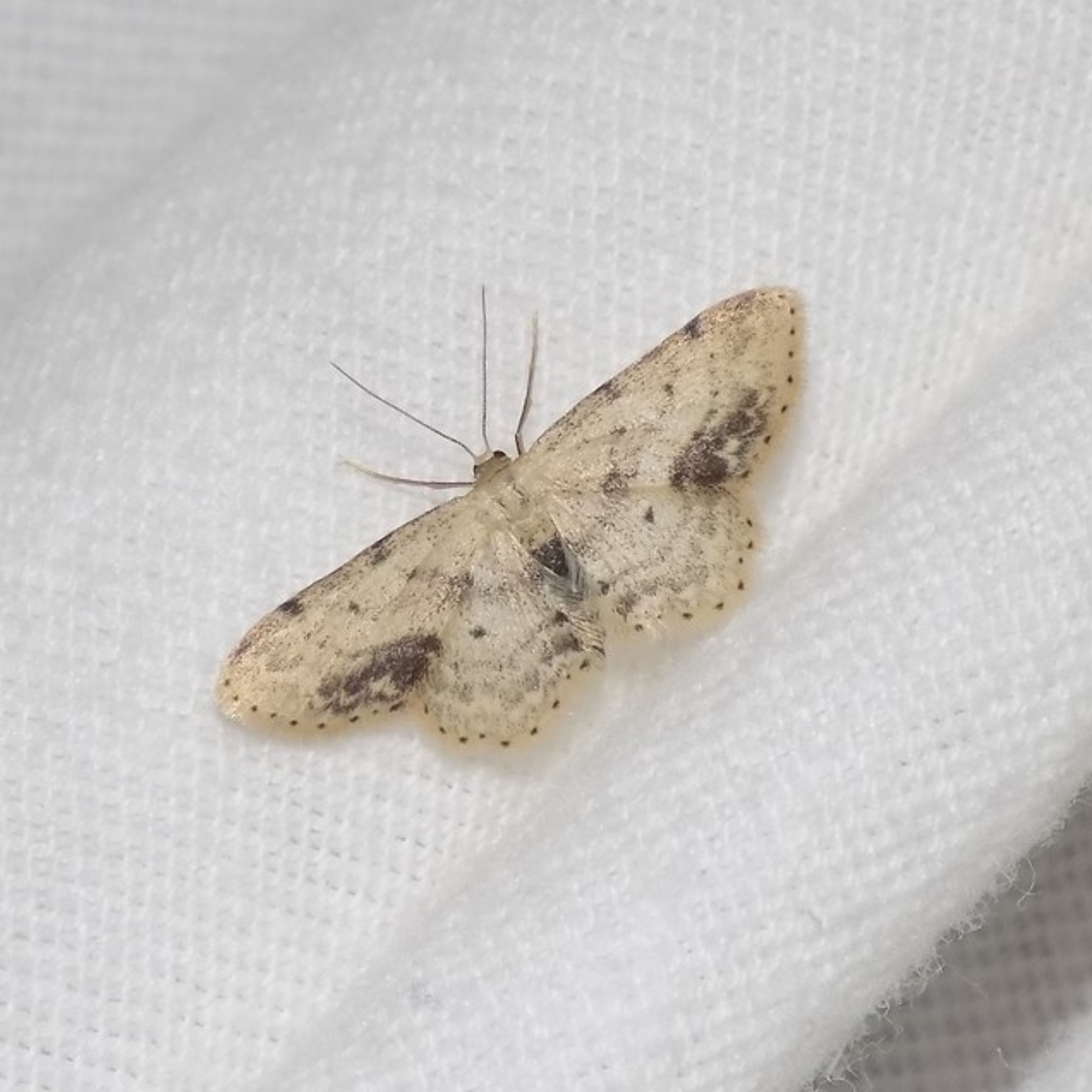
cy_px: 548
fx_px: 4997
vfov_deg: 12.5
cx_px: 538
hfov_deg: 12.5
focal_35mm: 140
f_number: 4.8
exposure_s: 1/30
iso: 200
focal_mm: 20.9
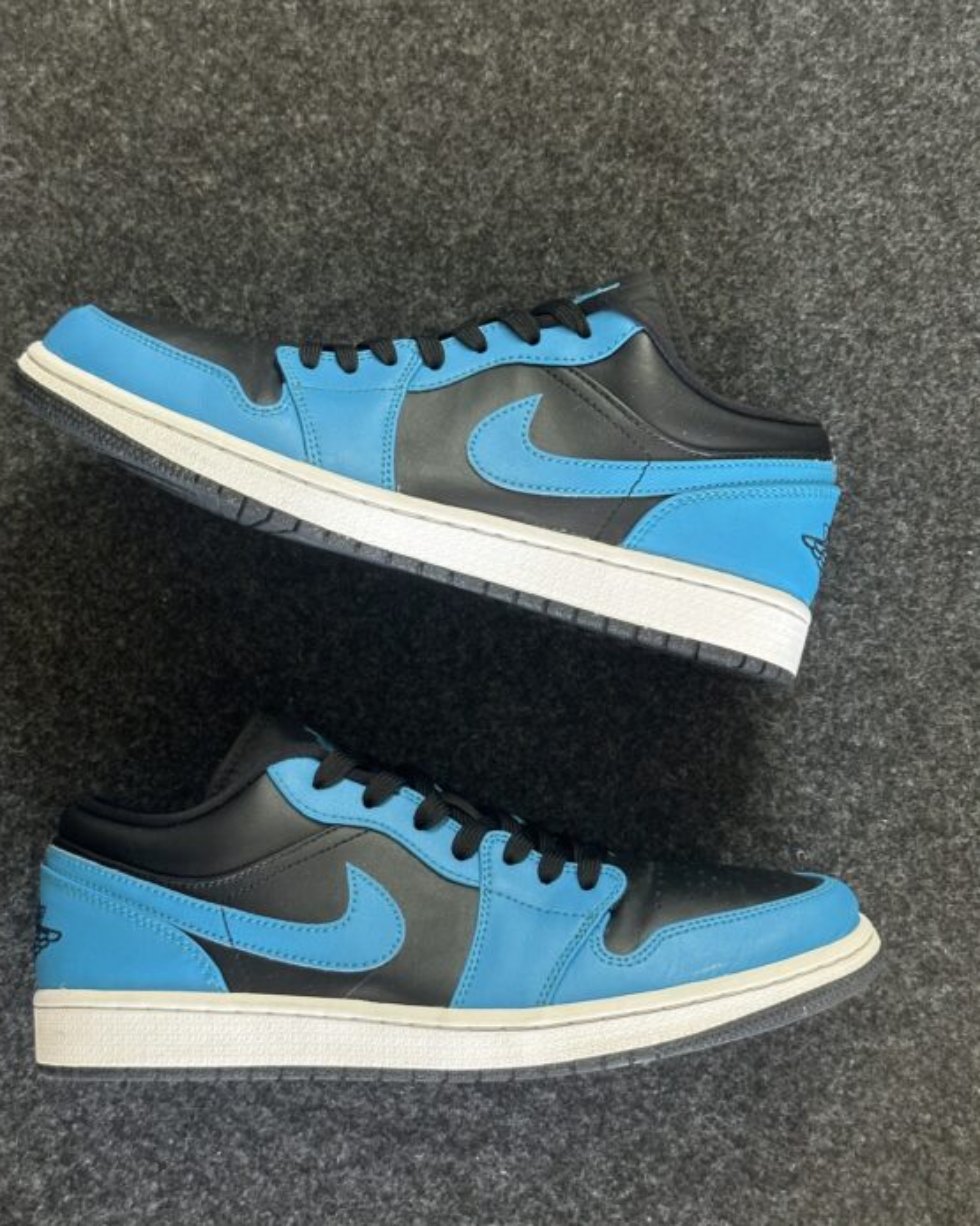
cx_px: 457
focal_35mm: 54
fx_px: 1958
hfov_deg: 28.1
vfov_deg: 34.7
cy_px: 704
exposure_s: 1/50
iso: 200
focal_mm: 6.86
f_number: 1.78
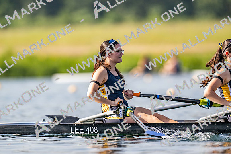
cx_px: 116
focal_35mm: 600
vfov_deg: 2.3
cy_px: 77
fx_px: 3851
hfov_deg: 3.4
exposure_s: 1/2500
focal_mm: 600
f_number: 5
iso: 250
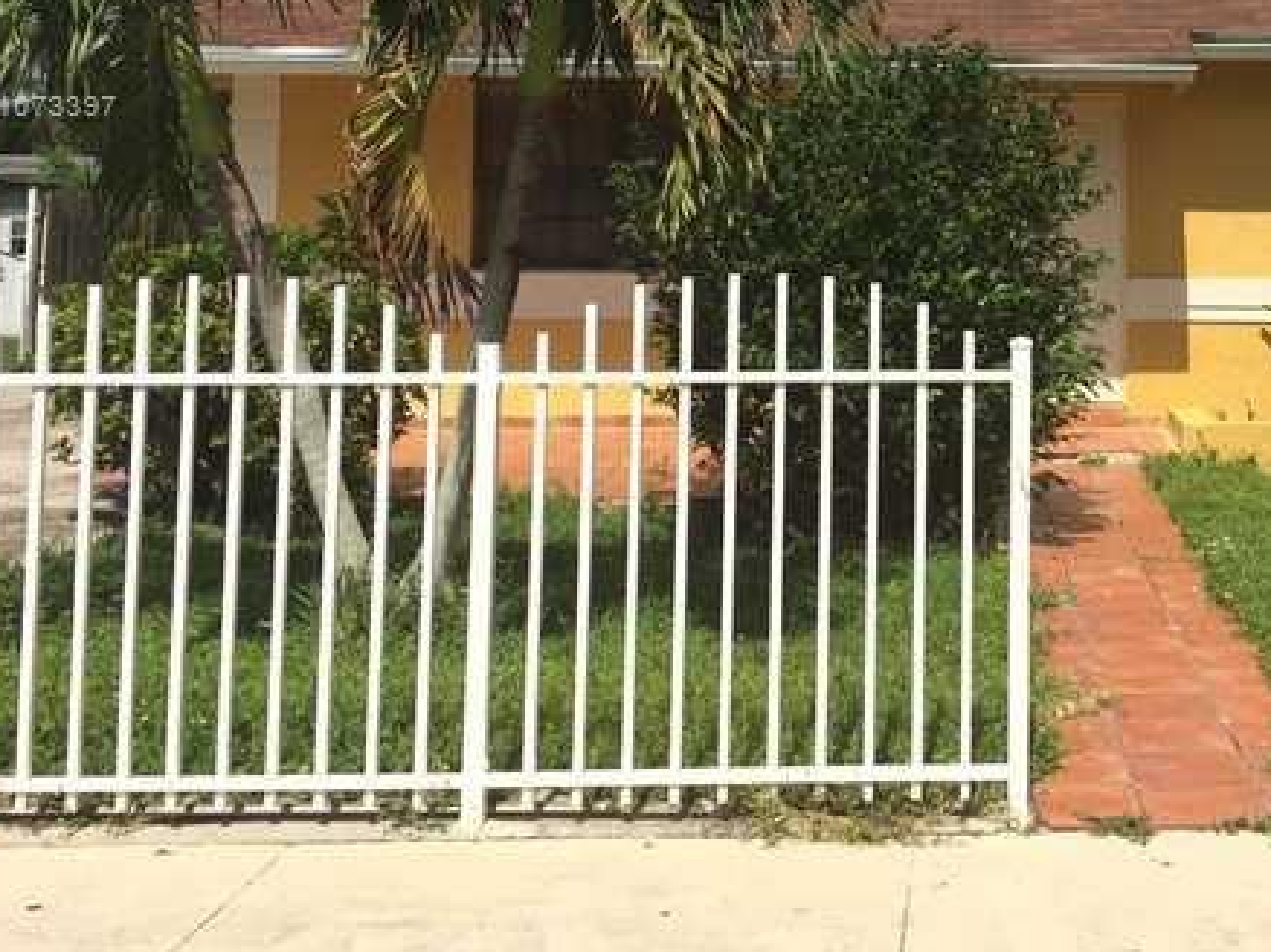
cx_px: 1030
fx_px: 1945
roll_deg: -2.0
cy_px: 107
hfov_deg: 35.0
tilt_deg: +2.8
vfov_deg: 26.6
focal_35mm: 53
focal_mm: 4.15
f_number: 2.2
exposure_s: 1/3731
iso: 32
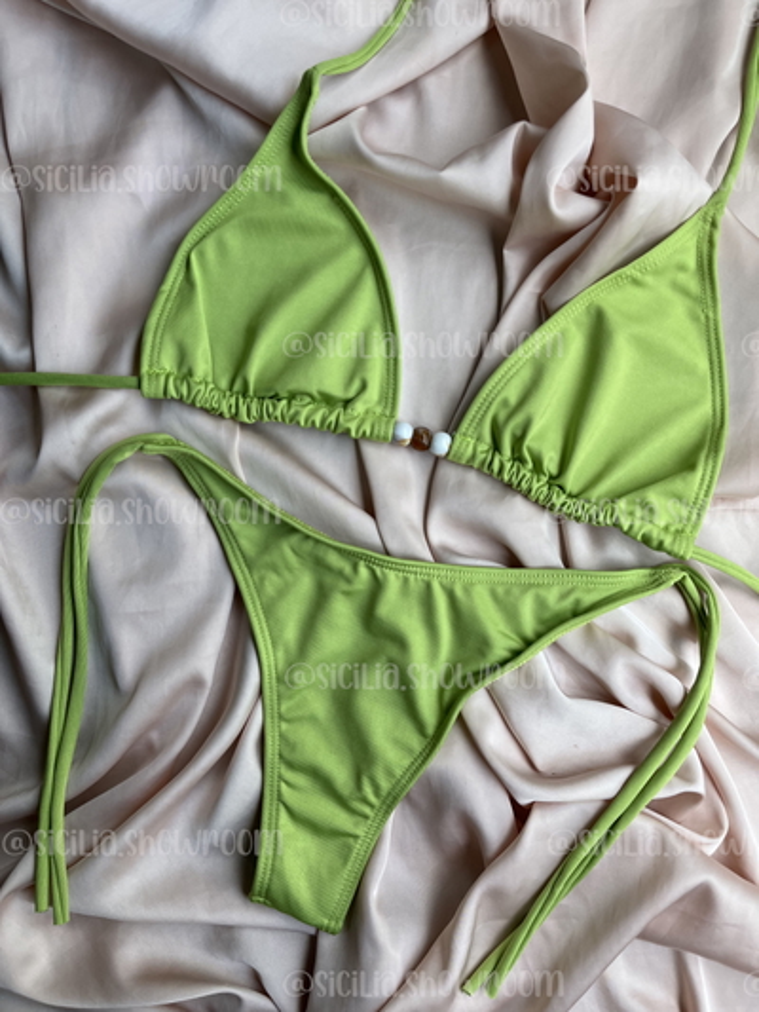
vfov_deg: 67.3
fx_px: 760
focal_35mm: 26
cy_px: 506
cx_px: 380
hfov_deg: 53.1
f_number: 1.6
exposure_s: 1/440
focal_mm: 5.1
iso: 50
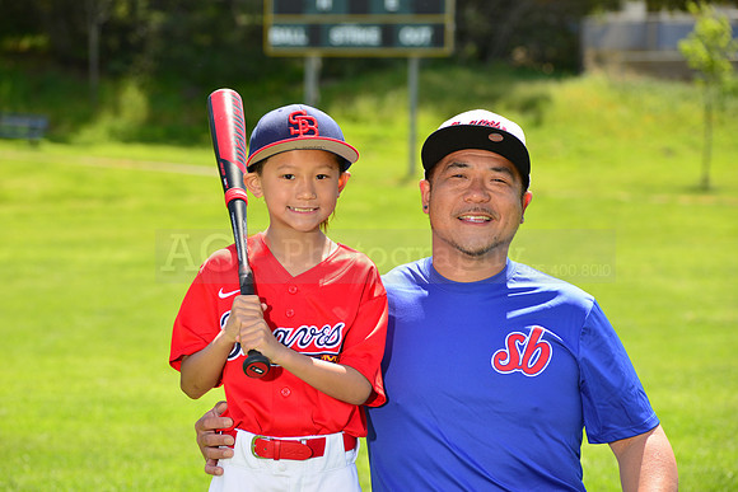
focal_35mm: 145
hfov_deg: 14.2
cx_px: 369
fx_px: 2973
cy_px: 246
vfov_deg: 9.5
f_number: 8
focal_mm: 145
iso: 200
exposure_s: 1/250
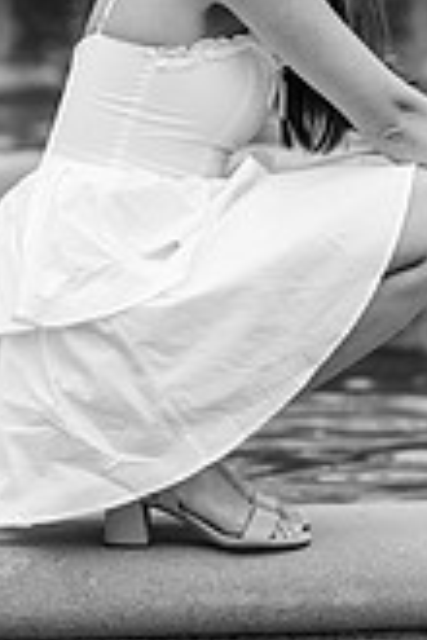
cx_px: 214
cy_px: 78
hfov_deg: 3.7
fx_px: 6547
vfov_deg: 5.6
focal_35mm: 368
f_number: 2
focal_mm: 135
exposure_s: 1/400
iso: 160
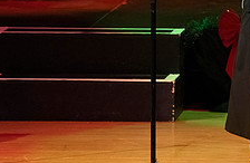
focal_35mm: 1023
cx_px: 293
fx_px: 7055
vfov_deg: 1.3
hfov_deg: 2.0
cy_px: 11
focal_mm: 355
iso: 5000
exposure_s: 1/320
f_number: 7.1
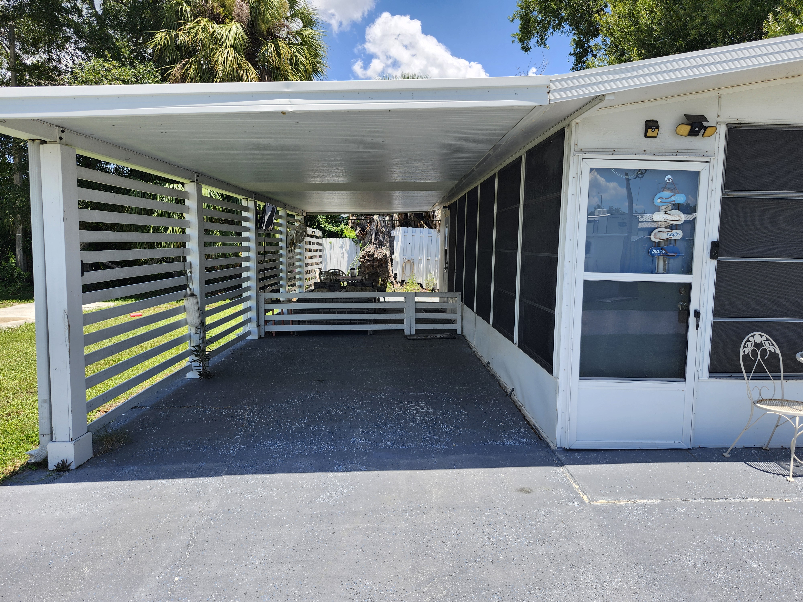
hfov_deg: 73.9
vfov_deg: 58.9
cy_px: 301
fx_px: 534
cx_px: 402
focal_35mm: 23
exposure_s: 1/907
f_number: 1.8
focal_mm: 5.54
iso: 25
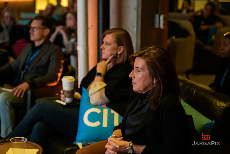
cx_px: 115
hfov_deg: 26.0
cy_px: 77
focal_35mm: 78
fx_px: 498
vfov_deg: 17.5
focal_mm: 78
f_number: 3.2
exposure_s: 1/100
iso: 1600
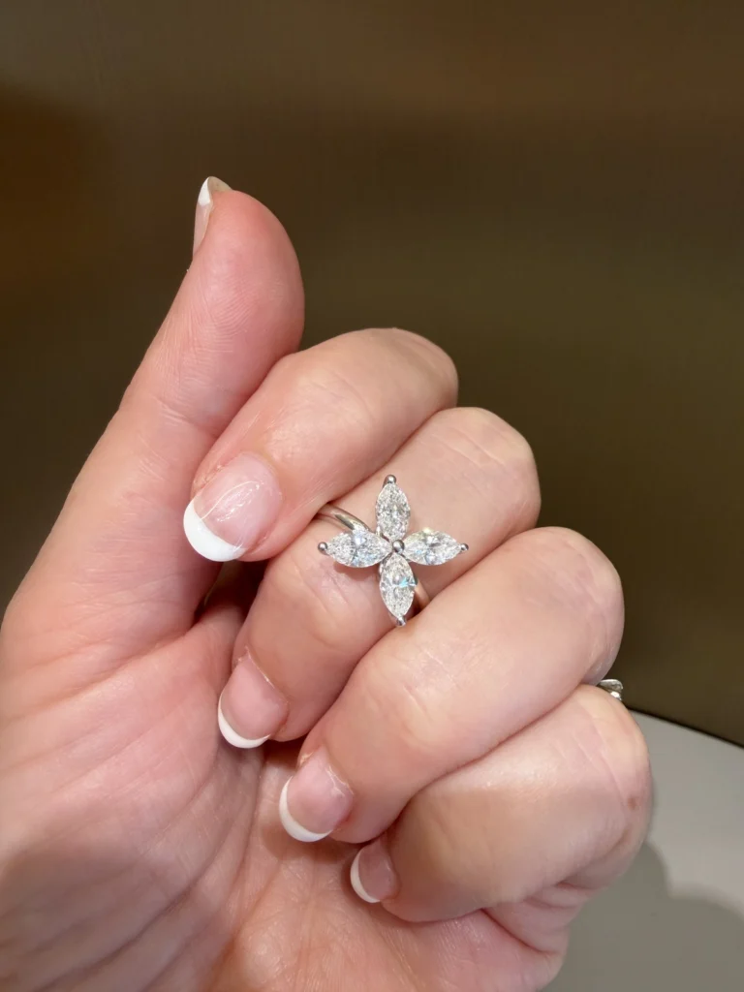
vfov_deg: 71.6
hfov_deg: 56.8
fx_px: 688
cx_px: 372
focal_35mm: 24
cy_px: 496
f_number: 2.2
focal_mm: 2.22
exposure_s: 1/121
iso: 80
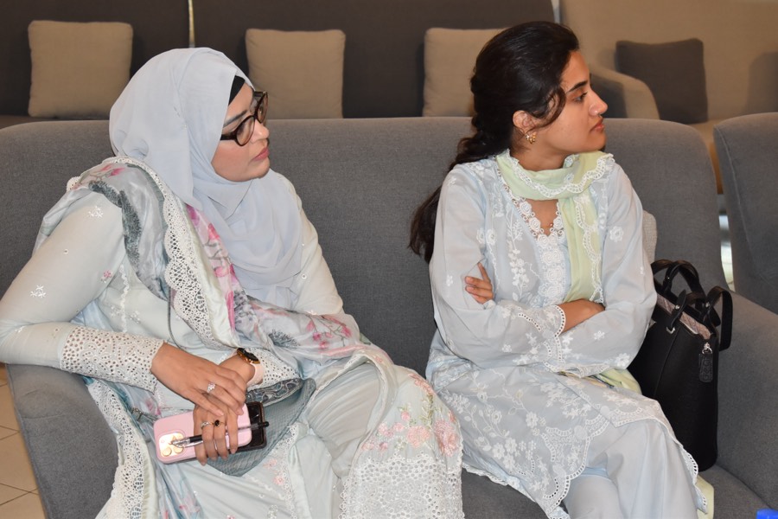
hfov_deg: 24.6
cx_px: 389
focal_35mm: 82
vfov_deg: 16.6
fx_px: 1783
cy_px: 260
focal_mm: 55
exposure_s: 1/60
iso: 900
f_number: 5.6
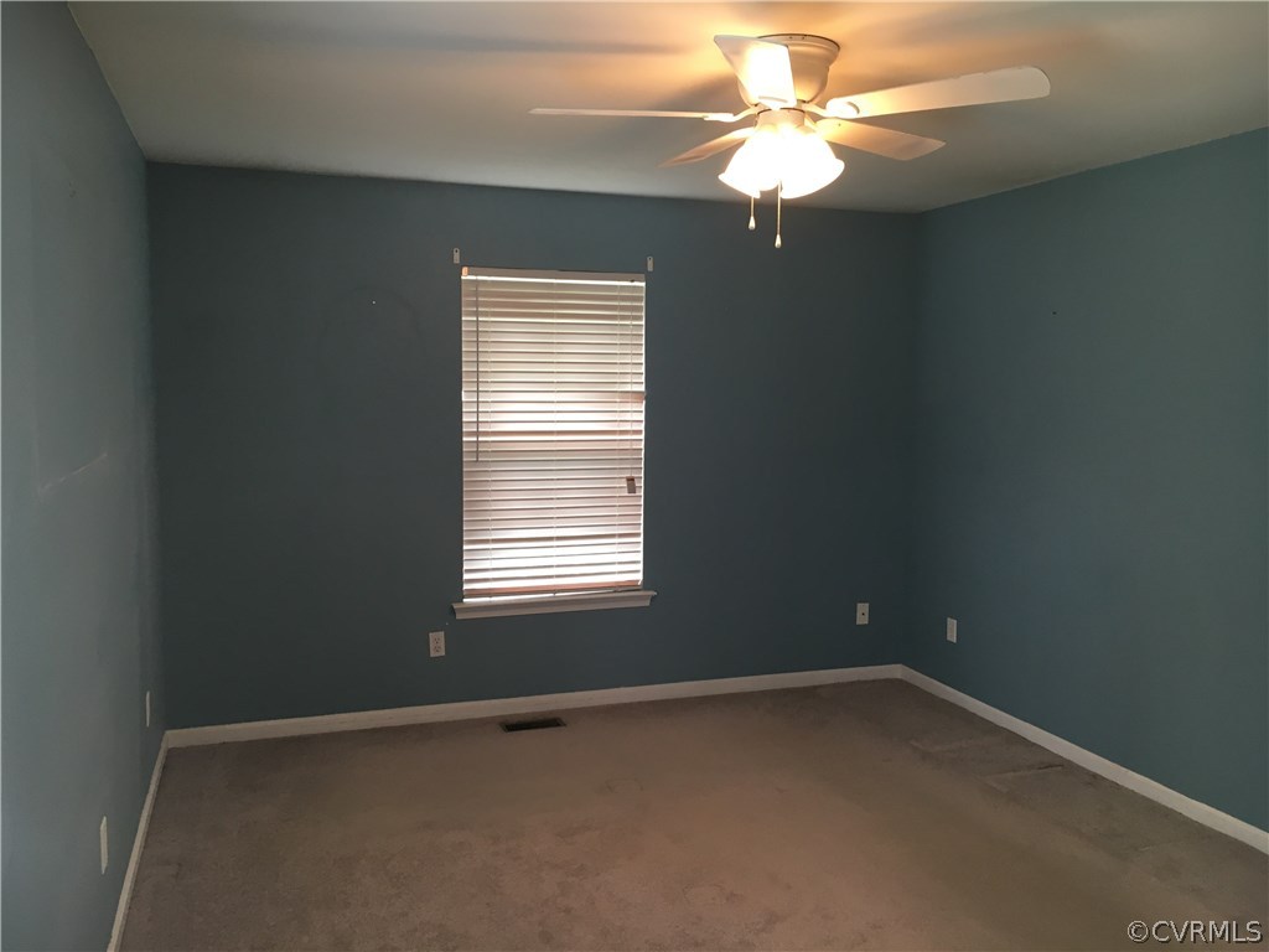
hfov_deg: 61.7
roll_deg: -0.4
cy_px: 476
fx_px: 1063
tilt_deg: -4.7
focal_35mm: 29
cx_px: 634
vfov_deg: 48.2
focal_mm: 4.15
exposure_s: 1/30
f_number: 2.2
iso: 64
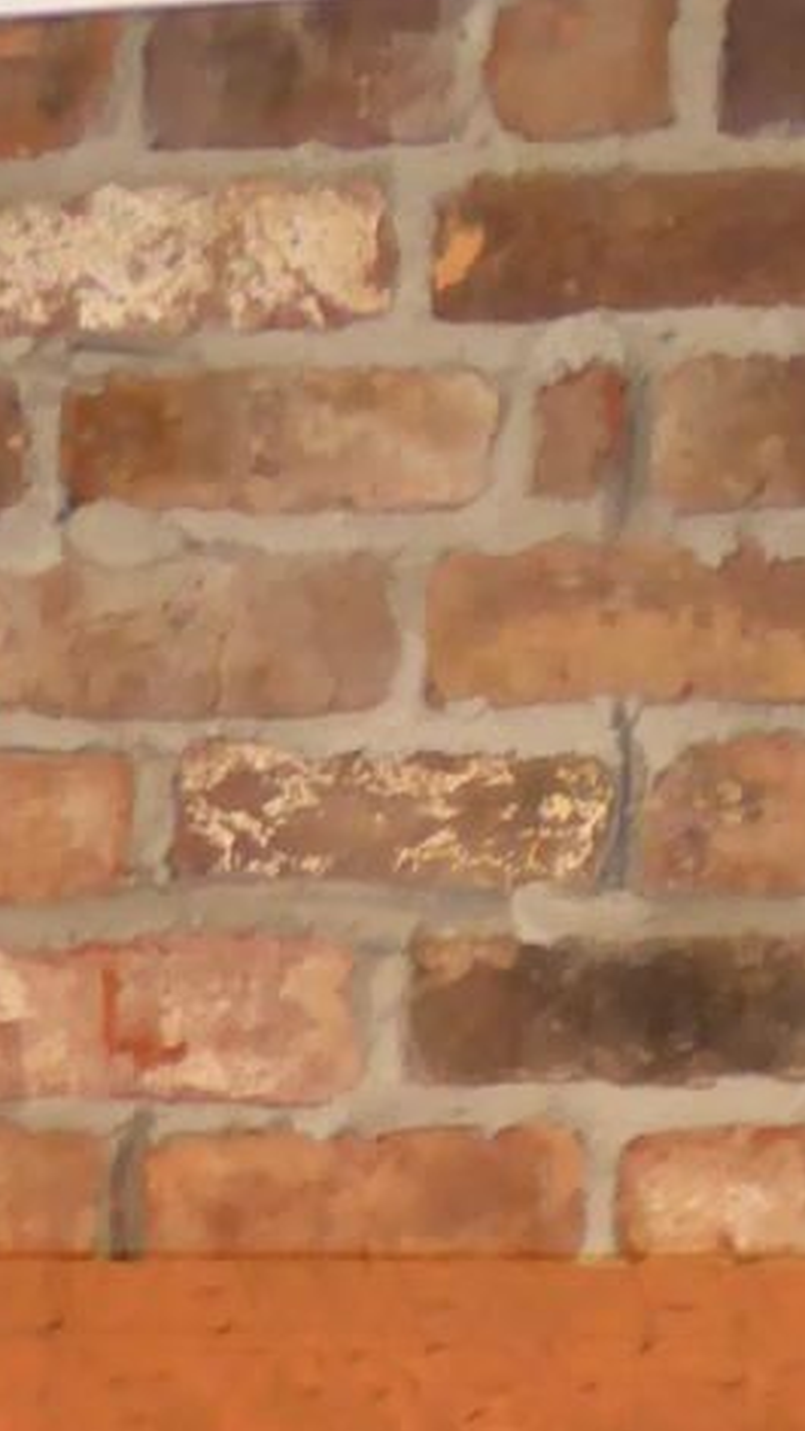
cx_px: 152
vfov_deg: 16.3
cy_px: 2549
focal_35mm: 111
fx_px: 4211
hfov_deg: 10.9
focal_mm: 4.3
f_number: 3.3
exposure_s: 1/4
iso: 250
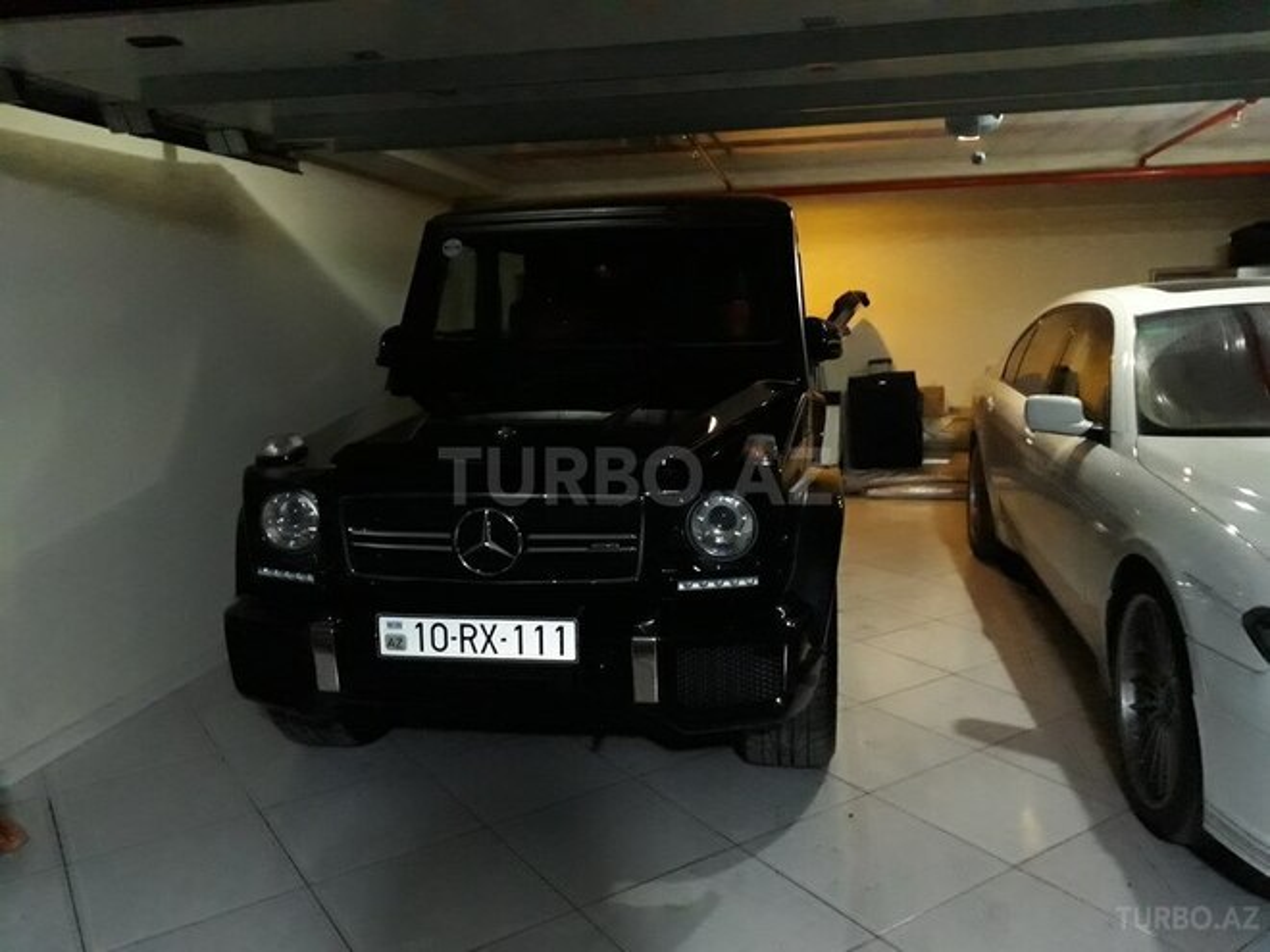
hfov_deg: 65.3
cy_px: 476
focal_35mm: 27
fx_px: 991
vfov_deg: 51.4
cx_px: 635
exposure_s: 1/10
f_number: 1.9
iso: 800
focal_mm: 3.6
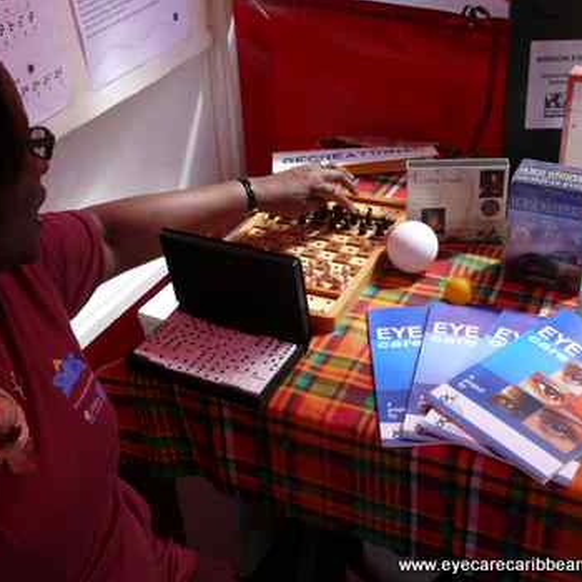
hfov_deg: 36.7
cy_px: 298
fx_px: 875
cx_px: 253
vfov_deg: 36.8
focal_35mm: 46
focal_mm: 8.1
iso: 100
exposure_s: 1/125
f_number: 4
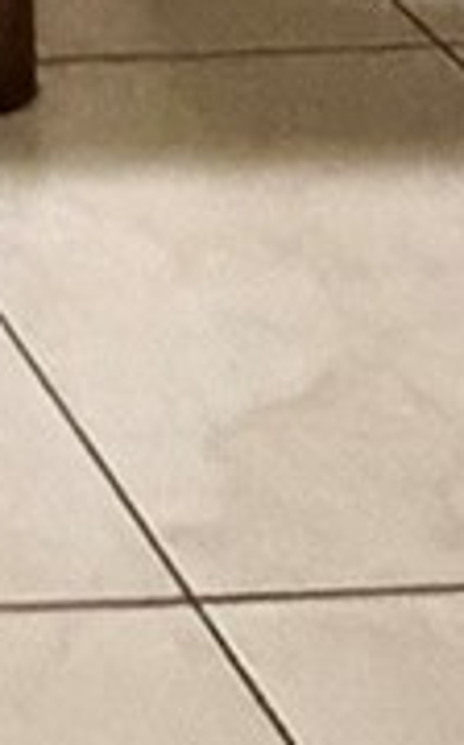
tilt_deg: +0.7
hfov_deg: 7.3
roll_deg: +3.0
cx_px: -1355
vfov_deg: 10.2
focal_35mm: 132
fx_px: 2679
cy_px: -1643
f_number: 2.2
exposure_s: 1/60
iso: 1250
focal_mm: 2.22
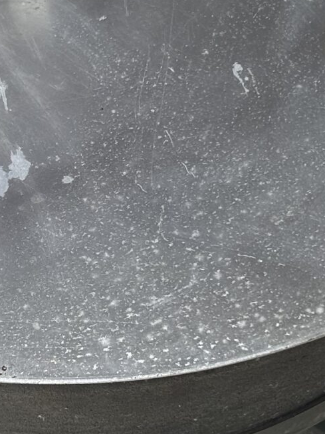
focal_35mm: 102
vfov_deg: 19.2
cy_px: 268
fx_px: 1278
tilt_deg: -60.0
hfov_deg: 14.4
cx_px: 77
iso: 40
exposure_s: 1/180
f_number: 1.5
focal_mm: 5.7
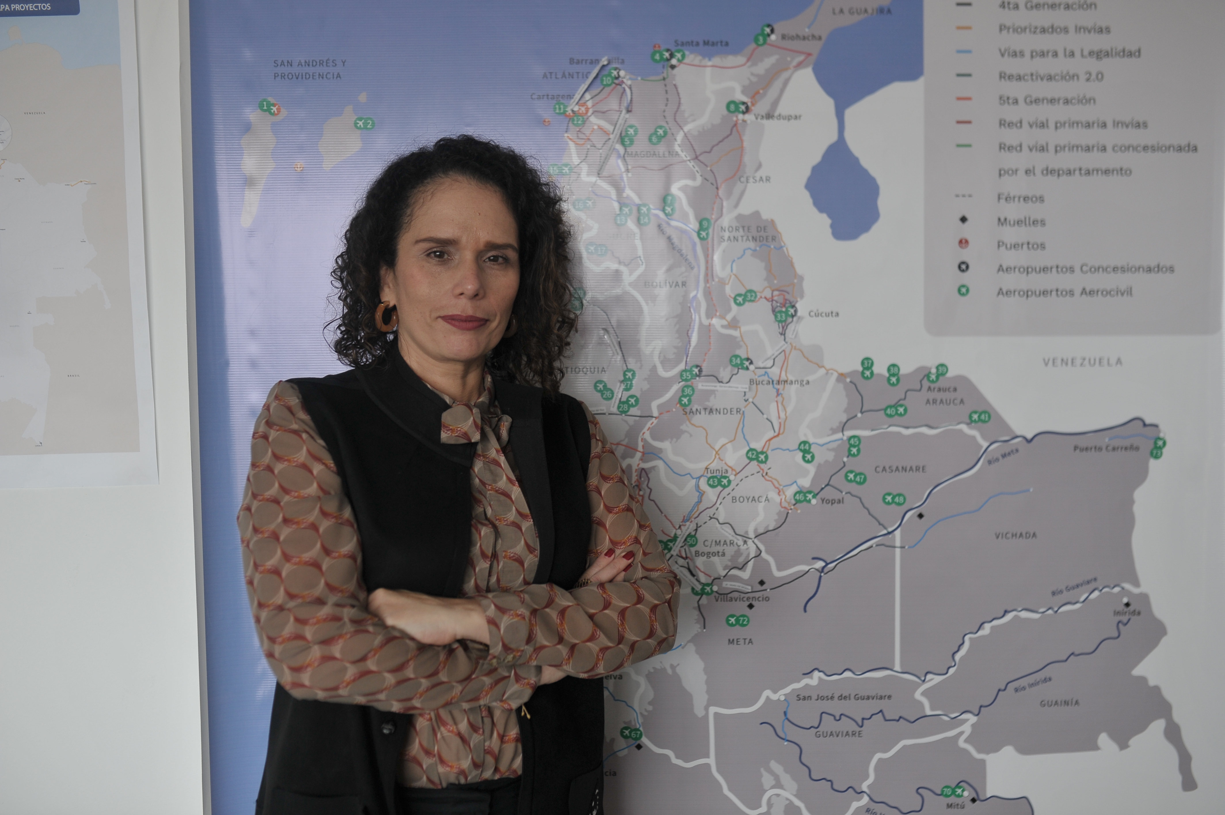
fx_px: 1190
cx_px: 612
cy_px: 408
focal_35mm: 35
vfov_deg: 37.8
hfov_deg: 54.5
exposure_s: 1/500
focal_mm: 35
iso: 500
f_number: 2.8
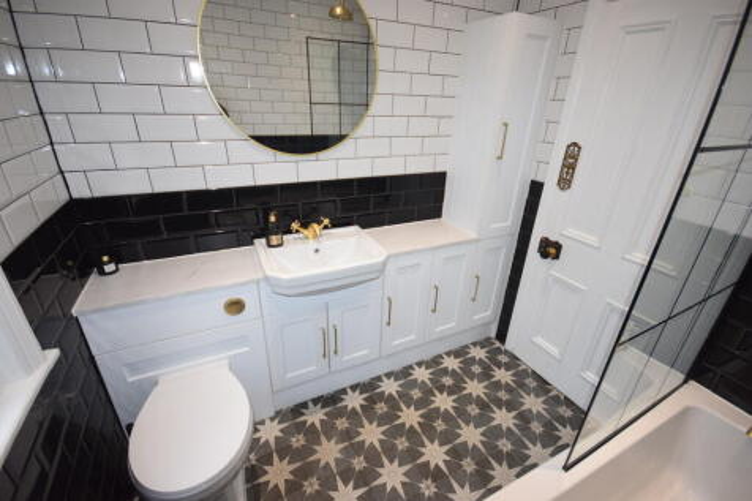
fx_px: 313
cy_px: 250
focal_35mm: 15
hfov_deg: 100.4
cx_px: 376
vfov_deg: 77.3
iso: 800
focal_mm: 10
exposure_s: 1/100
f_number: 5
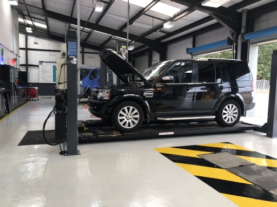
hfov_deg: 63.4
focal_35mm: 28
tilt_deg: -6.0
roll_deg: +0.4
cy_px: 104
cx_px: 138
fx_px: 224
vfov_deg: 49.7
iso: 25
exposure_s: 1/50
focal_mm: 3.99
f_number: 1.8
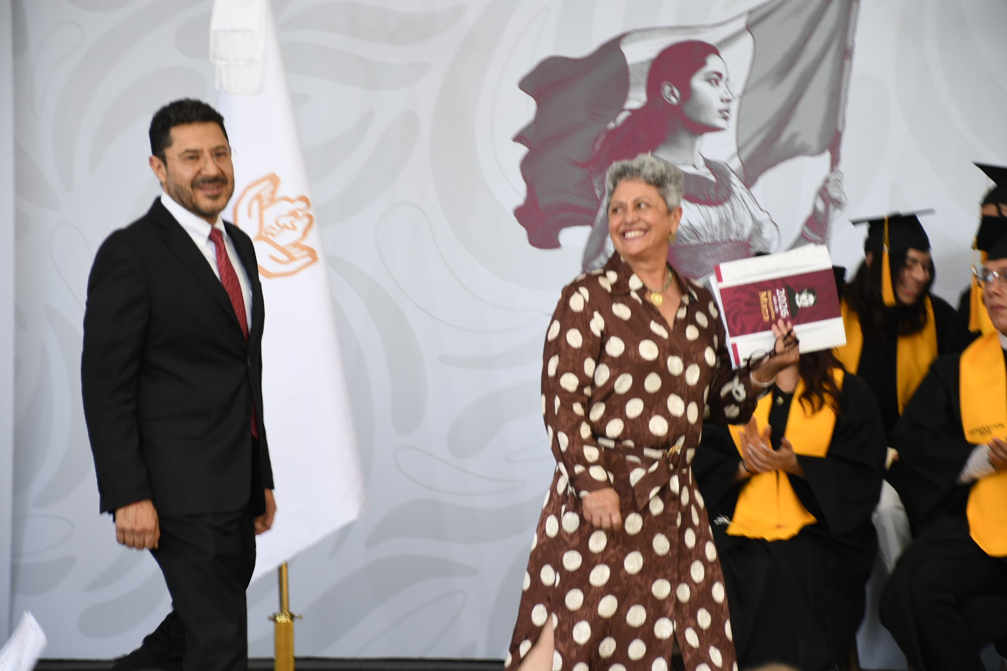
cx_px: 504
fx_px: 3776
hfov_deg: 15.2
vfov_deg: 10.2
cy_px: 336
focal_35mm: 135
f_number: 5.6
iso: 640
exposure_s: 1/125
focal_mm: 90
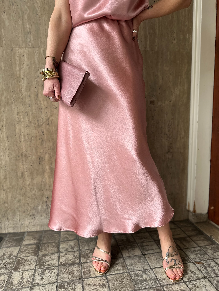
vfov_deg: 71.6
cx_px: 110
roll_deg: -2.7
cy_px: 146
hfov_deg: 56.8
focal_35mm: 24
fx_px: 202
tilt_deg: -7.7
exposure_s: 1/121
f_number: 1.78
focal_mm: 6.86
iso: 125
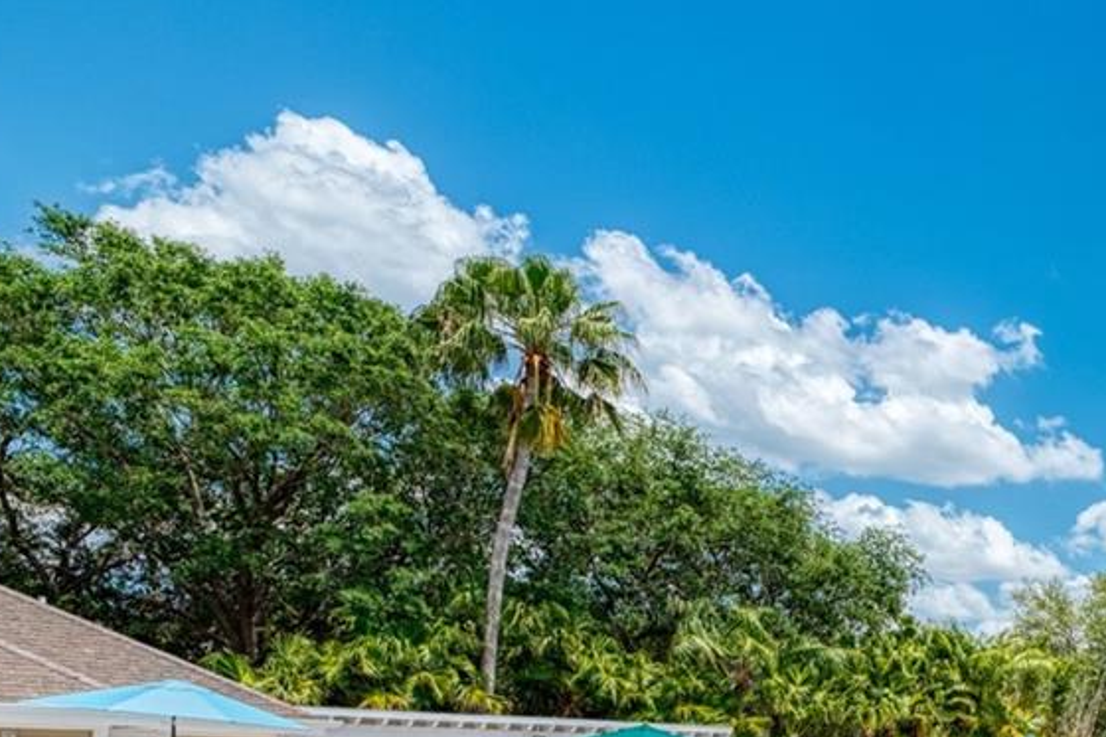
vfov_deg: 30.3
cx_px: 1519
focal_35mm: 40
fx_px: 1228
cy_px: 784
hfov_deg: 32.5
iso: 200
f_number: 7.1
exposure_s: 1/200
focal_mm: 14
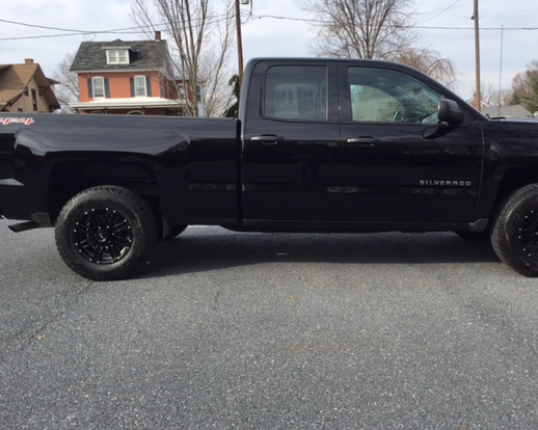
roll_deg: +1.0
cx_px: 299
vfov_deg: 42.2
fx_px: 557
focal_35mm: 35
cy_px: 209
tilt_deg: -9.1
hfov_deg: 51.4
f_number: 2.2
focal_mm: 4.15
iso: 32
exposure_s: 1/1068
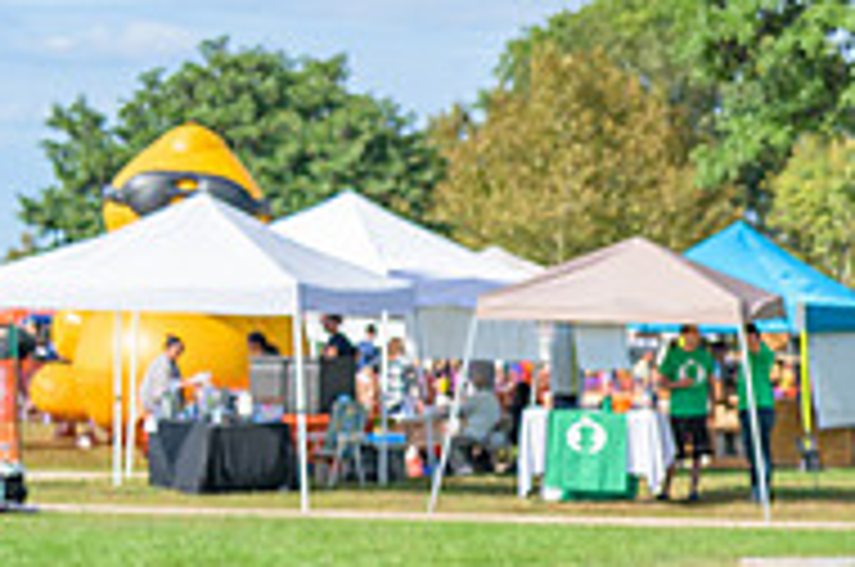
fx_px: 3628
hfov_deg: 12.8
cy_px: 470
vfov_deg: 8.9
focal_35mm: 153
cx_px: 1242
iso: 64
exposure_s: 1/200
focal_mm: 50
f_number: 4
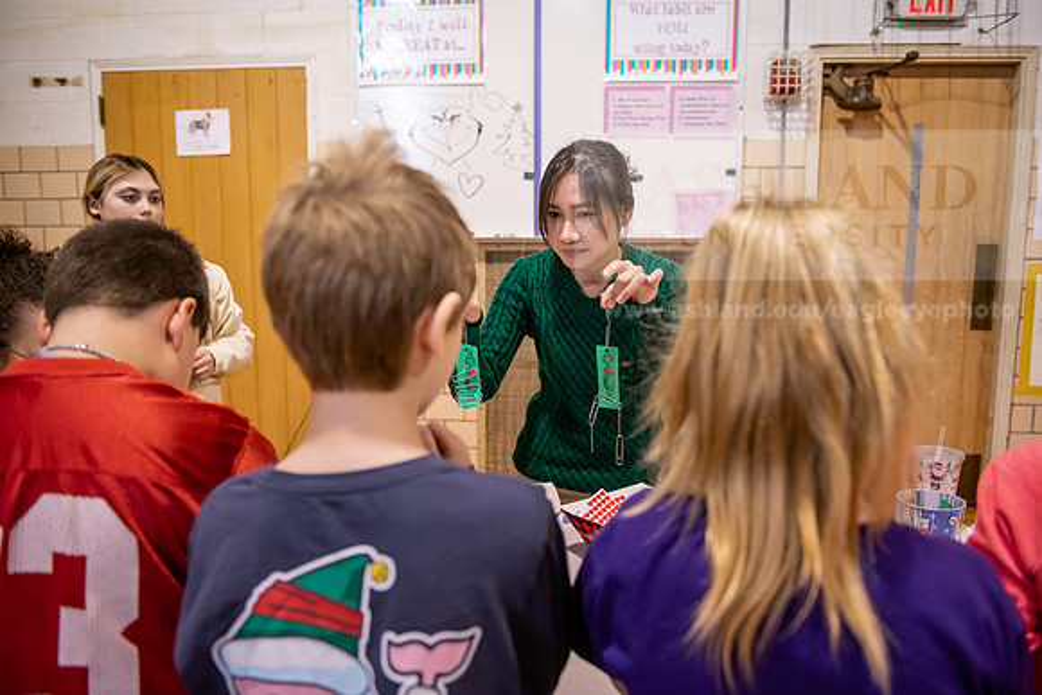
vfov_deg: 46.4
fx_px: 811
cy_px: 348
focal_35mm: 28
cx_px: 521
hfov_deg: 65.5
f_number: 3.2
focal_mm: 28
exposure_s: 1/160
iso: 1000
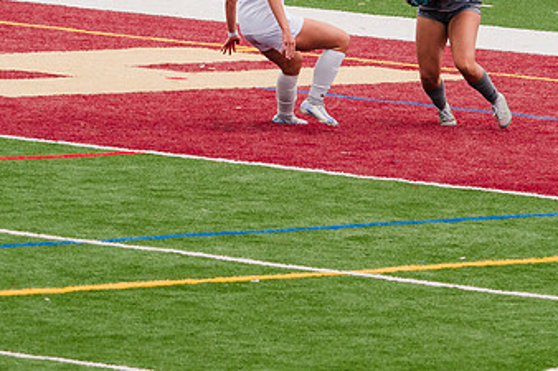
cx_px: 443
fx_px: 9558
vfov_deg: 2.2
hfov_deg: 3.3
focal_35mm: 617
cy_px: 148
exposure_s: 1/1600
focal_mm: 232
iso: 500
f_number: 5.6
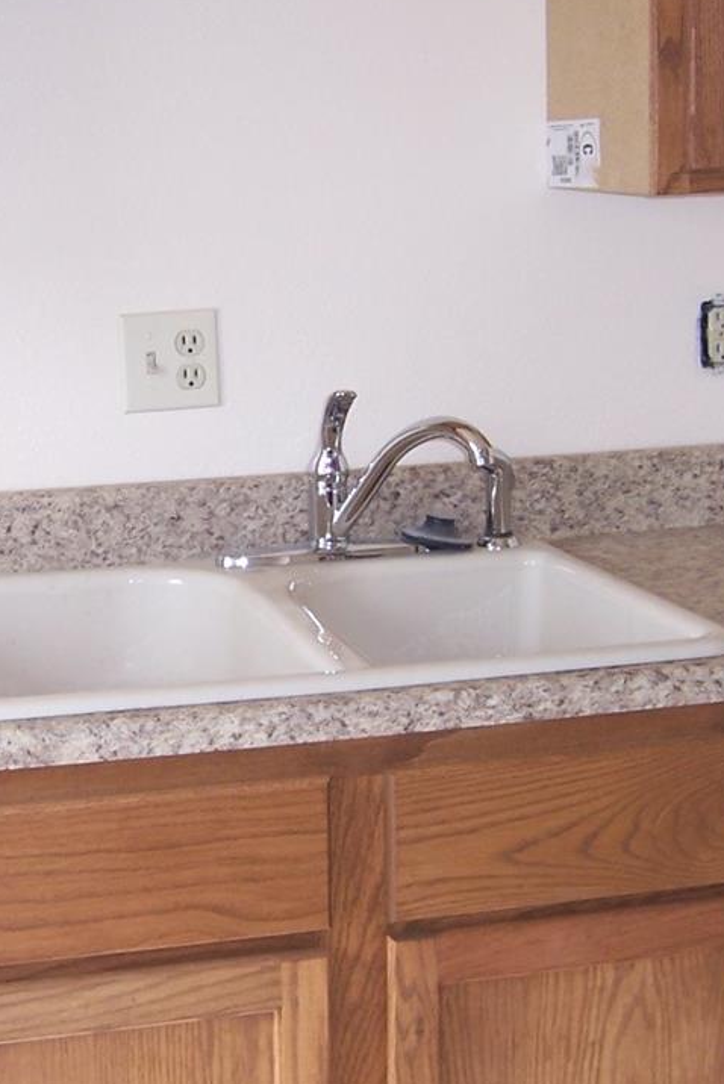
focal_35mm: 69
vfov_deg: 29.2
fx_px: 2079
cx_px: 139
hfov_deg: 19.5
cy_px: 481
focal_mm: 5.5
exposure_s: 1/60
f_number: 2.8
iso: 80
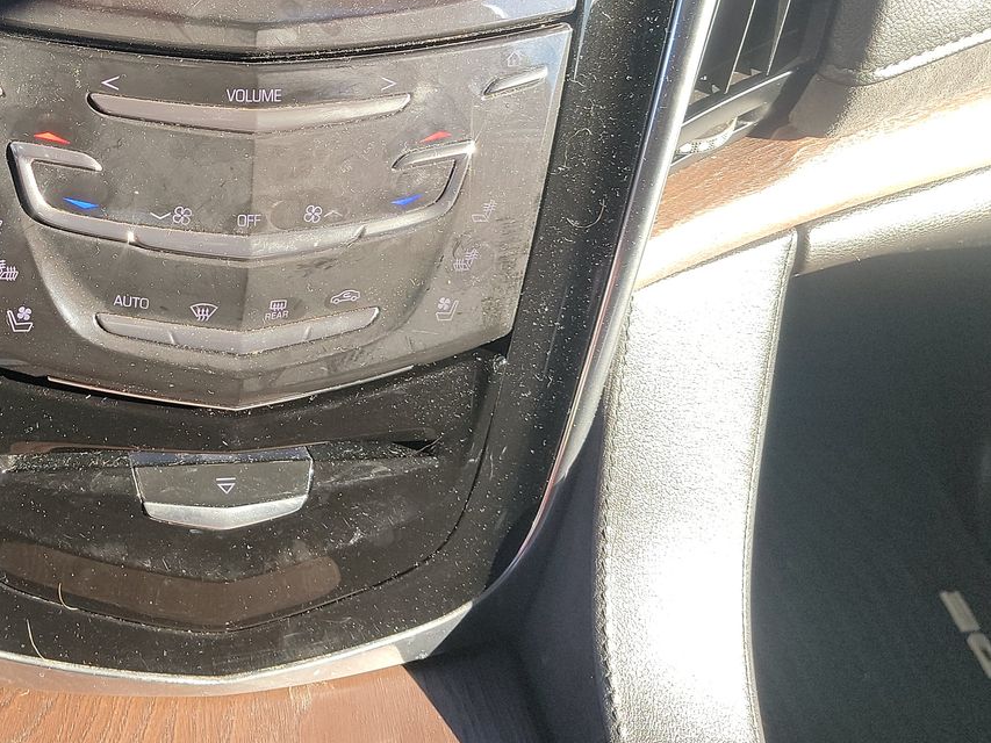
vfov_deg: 30.8
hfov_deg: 39.5
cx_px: 128
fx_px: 1288
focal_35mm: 45
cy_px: 84
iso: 92
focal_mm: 6.7
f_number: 1.8
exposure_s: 1/119
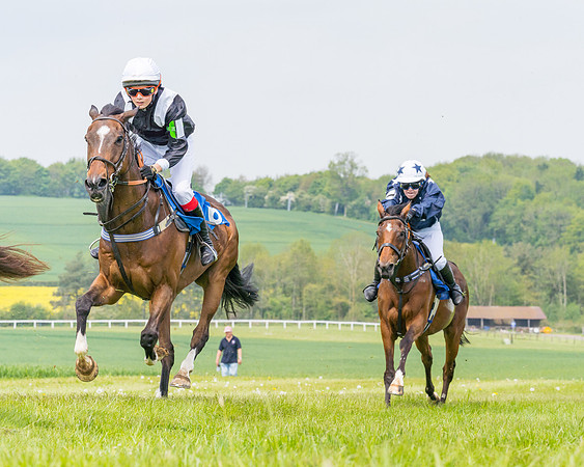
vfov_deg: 9.0
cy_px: 202
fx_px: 2978
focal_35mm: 172
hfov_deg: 11.2
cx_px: 363
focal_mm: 135
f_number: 9
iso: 400
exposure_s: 1/2000
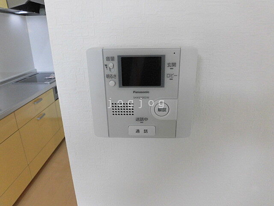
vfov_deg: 56.8
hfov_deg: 71.6
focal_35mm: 24
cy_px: 103
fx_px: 190
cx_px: 137
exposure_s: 1/50
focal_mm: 4.3
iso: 200
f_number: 3.1
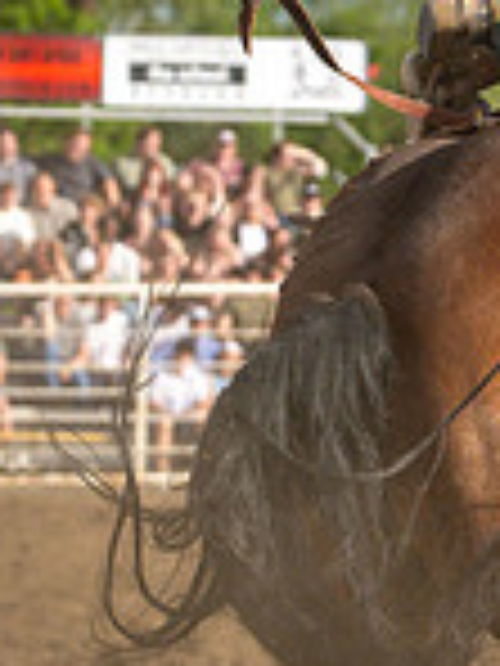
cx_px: 973
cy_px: 298
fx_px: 6856
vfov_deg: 5.6
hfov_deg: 4.1
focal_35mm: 356
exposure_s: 1/10000
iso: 800
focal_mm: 70
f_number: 3.5
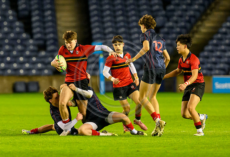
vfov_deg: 1.9
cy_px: 109
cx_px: 77
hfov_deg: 2.8
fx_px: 4680
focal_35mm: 727
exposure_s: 1/640
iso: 10000
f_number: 4
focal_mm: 400
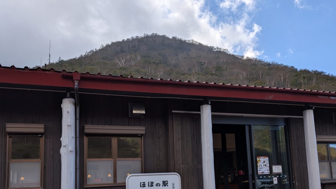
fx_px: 276
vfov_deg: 36.8
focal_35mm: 31
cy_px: 144
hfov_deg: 62.6
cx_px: 162
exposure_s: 1/1848
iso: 30
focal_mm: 4.53
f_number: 1.7
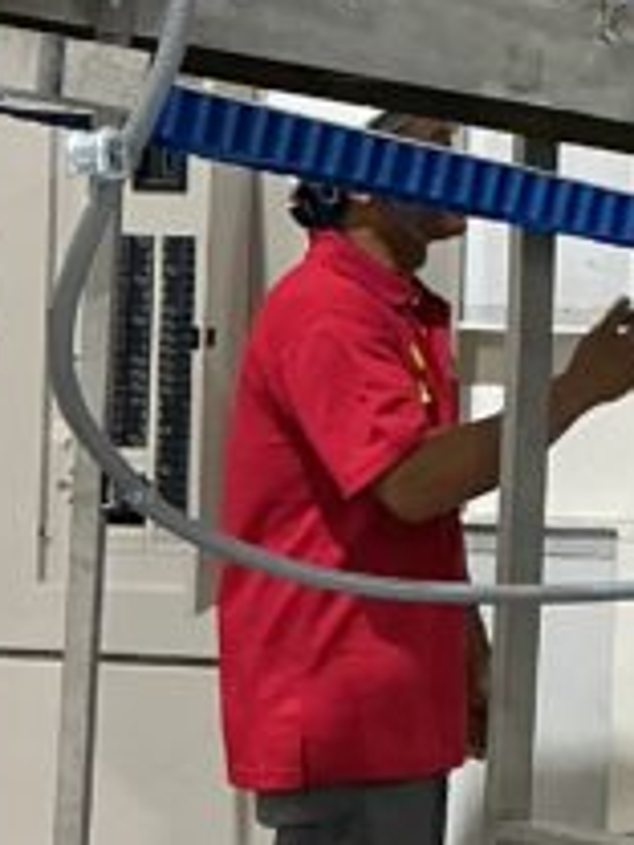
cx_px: 1439
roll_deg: -1.5
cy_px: 244
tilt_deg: -0.7
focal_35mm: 143
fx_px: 3492
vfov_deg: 13.8
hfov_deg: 9.4
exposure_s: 1/50
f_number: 1.8
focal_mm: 3
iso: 100
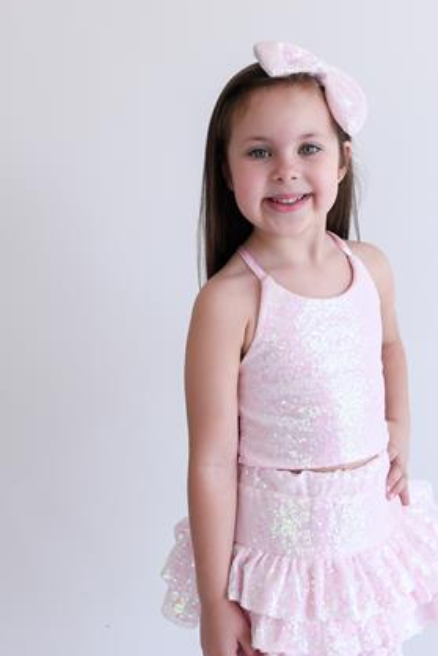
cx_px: 281
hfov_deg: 27.4
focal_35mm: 49
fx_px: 893
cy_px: 323
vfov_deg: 40.3
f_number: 8
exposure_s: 1/125
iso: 640
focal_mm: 35
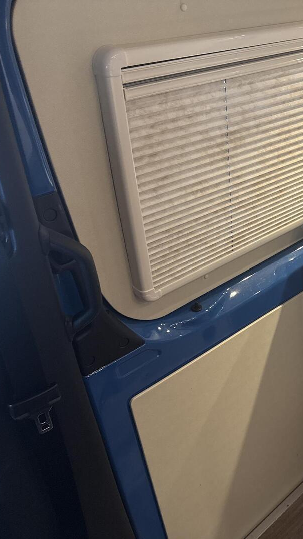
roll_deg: +2.8
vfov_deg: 56.6
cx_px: 313
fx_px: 500
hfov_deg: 30.9
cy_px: 270
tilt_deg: -29.4
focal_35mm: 35
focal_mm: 6.76
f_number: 1.78
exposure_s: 1/50
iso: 250
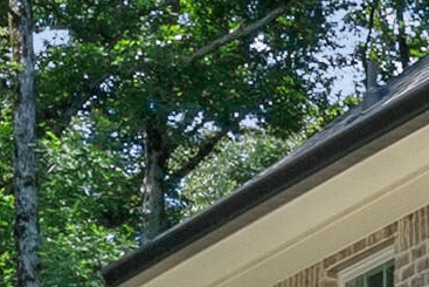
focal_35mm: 237
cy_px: 448
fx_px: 2825
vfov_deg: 5.7
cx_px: 1459
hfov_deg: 7.3
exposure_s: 1/400
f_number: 9
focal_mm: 30
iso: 800
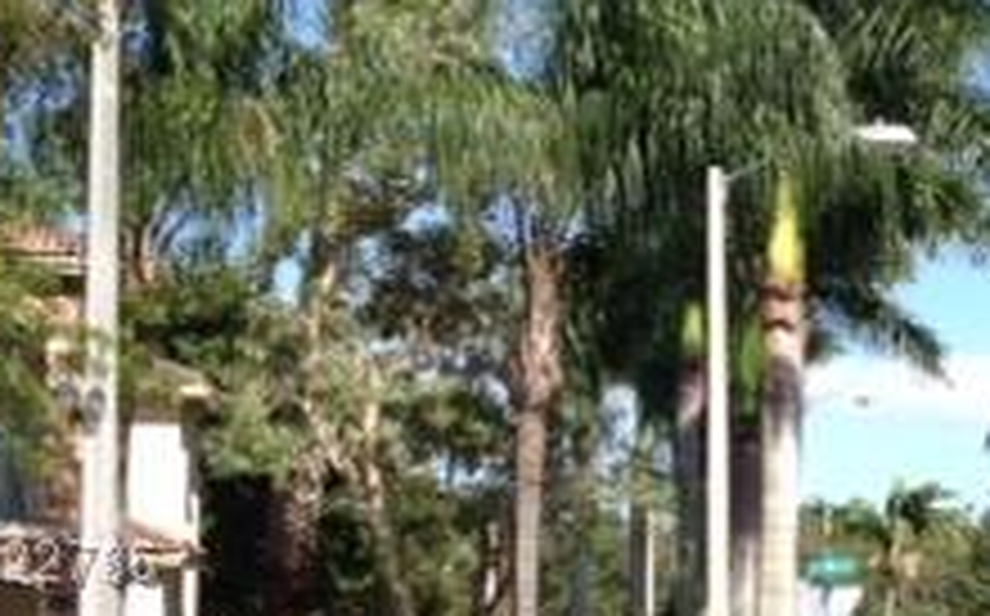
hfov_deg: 18.0
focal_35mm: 108
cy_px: 567
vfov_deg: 12.0
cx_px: 1300
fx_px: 2911
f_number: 2.4
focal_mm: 4.28
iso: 50
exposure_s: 1/1259
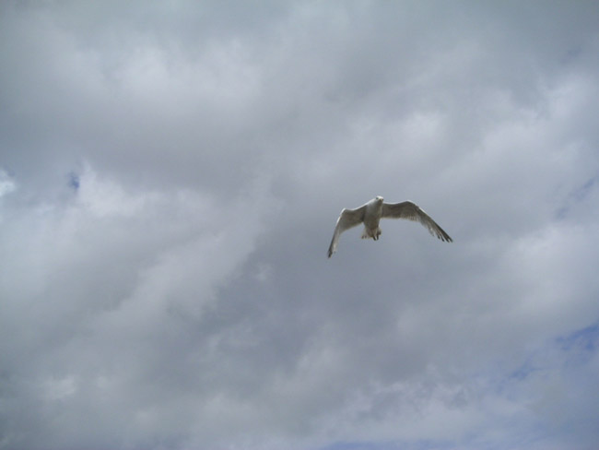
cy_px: 225
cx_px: 300
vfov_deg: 26.6
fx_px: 952
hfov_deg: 34.9
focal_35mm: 55
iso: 50
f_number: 6.7
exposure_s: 1/350
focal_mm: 8.5
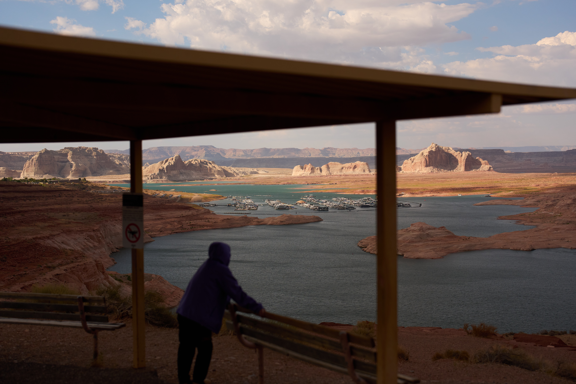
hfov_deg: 39.6
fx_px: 800
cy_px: 192
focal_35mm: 50
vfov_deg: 27.0
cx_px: 288
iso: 400
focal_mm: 50
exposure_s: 1/20000
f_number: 2
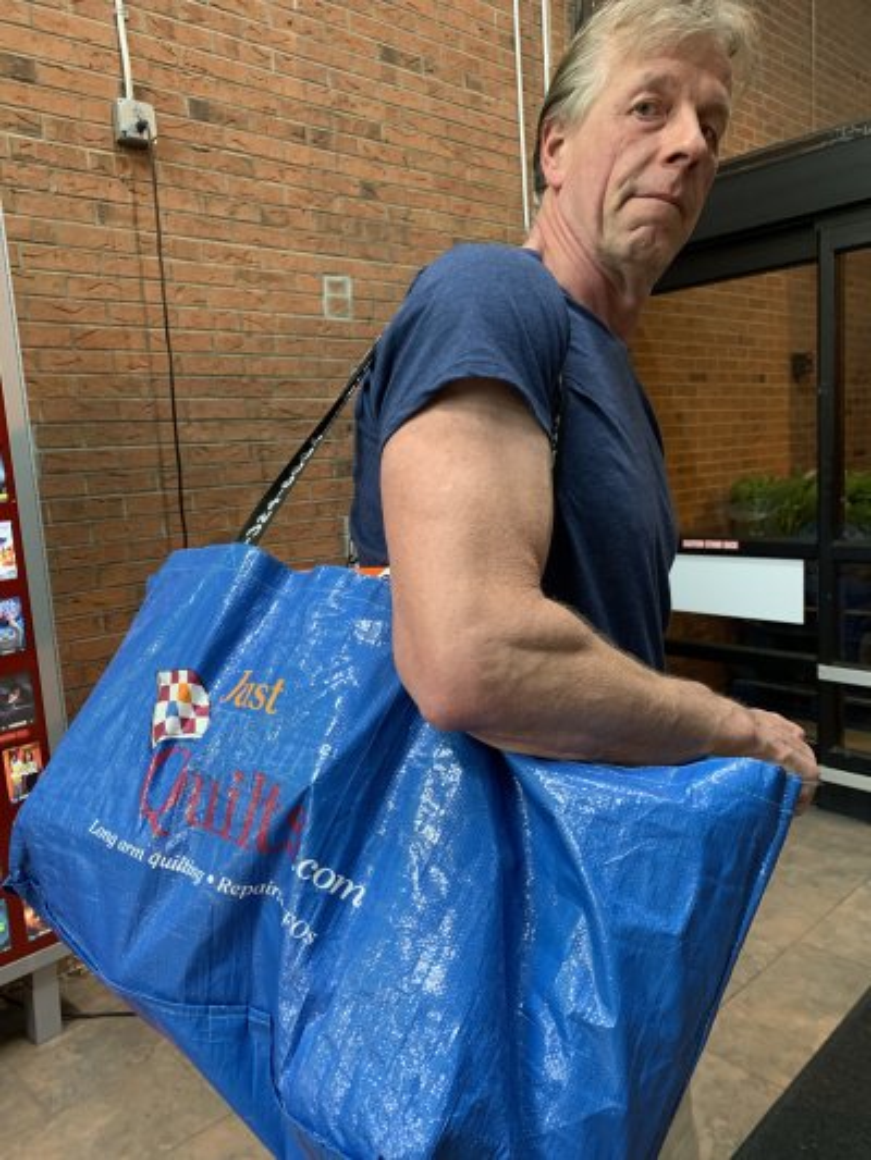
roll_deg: +3.3
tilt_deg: -7.8
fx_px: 872
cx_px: 436
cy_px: 580
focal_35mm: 26
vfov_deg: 67.3
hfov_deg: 53.1
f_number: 1.8
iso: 320
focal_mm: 4.25
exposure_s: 1/33
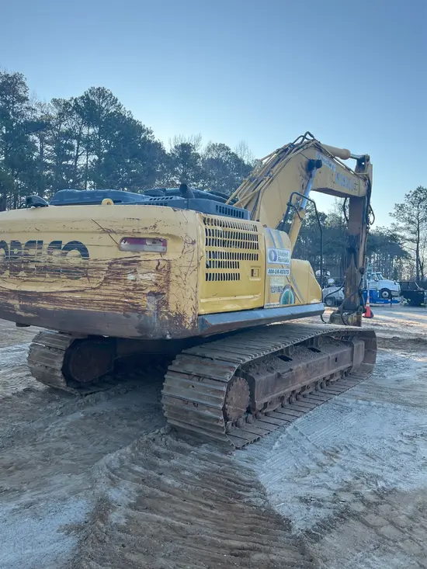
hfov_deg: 53.1
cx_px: 214
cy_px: 284
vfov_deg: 67.3
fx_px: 428
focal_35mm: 26
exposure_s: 1/793
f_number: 1.6
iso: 50
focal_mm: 5.1
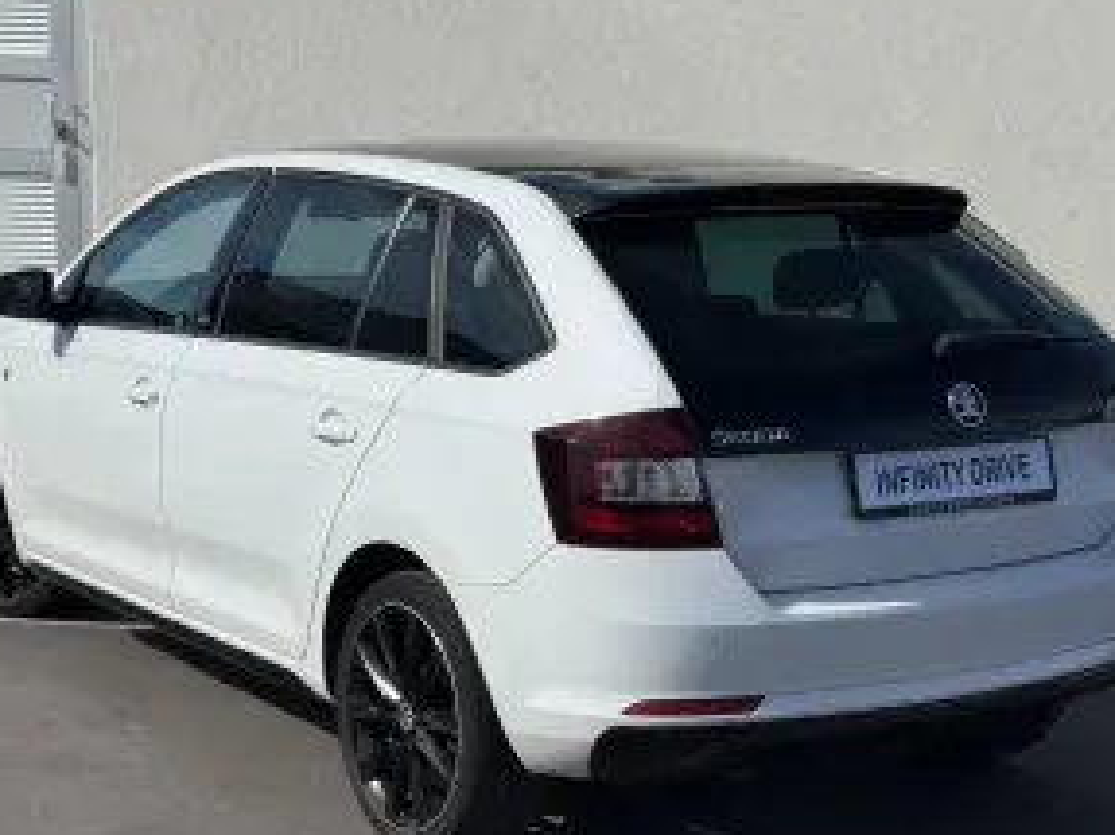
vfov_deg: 21.9
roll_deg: -1.6
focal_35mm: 67
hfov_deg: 29.0
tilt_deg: -11.4
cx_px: 556
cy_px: 528
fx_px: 2157
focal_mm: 6.76
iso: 80
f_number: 1.78
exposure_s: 1/11364
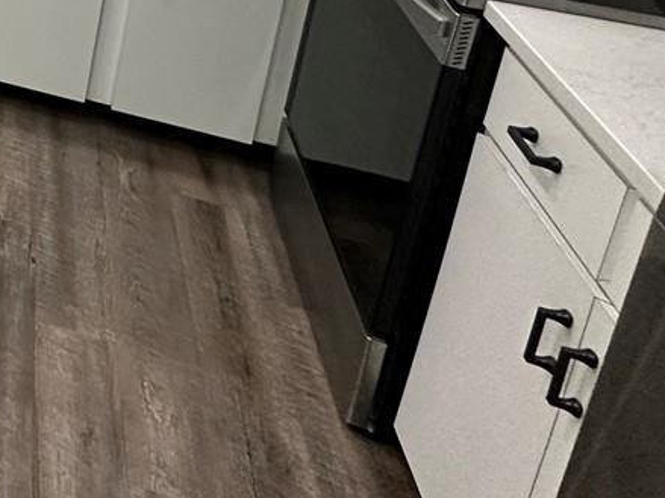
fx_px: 979
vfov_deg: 23.3
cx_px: -451
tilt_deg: -14.4
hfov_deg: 24.0
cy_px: -238
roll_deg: -1.2
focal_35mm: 51
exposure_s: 1/120
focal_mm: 2.22
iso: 250
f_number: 2.2
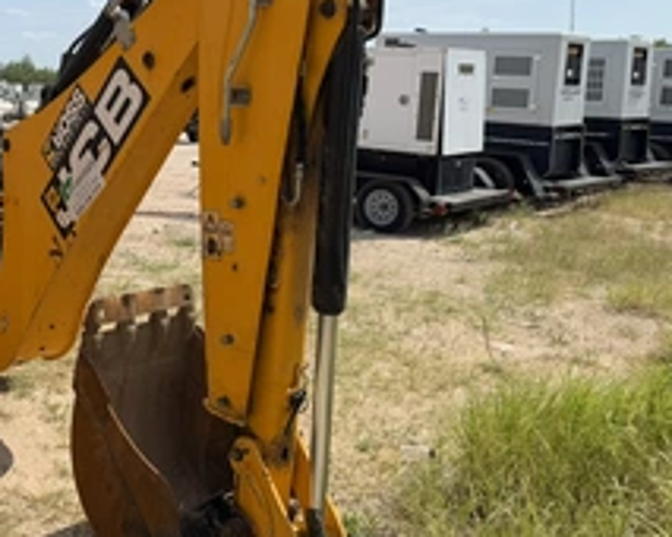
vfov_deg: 33.8
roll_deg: +0.8
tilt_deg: -5.7
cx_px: 98
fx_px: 874
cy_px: 177
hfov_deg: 39.7
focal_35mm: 44
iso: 80
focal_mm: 6.76
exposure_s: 1/5714
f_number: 1.78
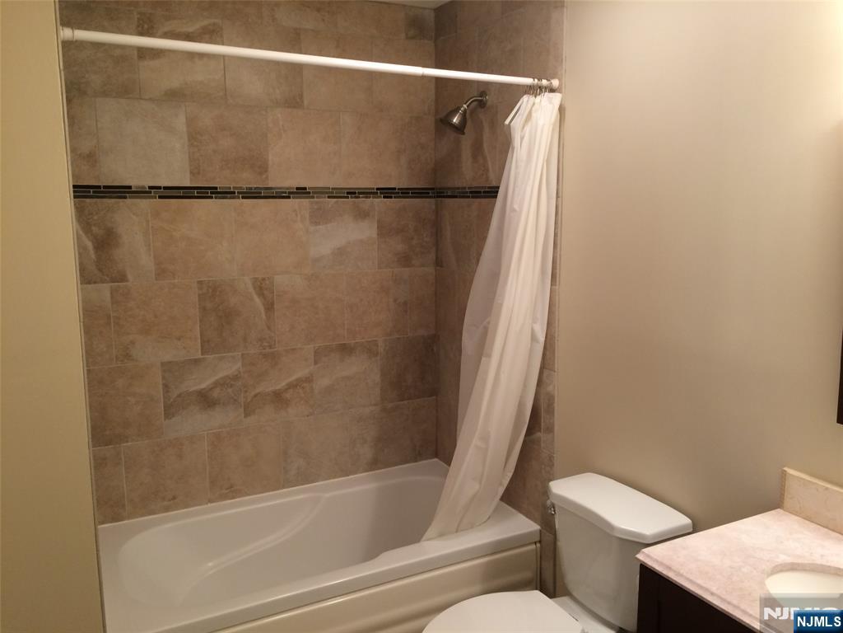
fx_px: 706
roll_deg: +1.0
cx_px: 422
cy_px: 316
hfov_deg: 61.7
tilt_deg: -7.0
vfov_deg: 48.2
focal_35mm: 29
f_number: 2.2
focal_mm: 4.15
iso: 64
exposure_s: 1/30
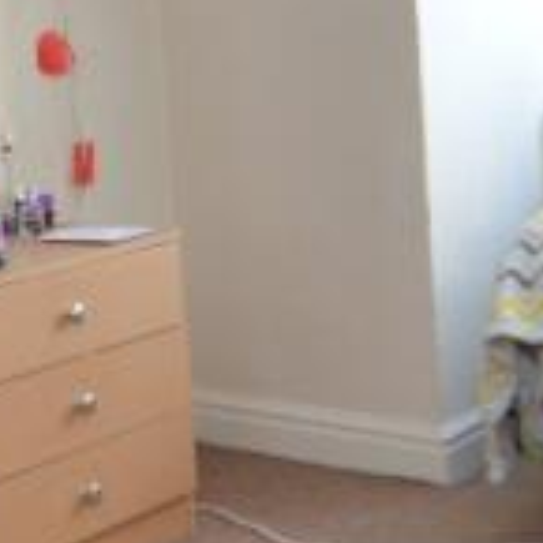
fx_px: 1597
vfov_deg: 19.2
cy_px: 187
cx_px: 251
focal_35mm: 90
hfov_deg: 19.3
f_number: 4
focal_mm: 10
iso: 400
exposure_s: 1/60
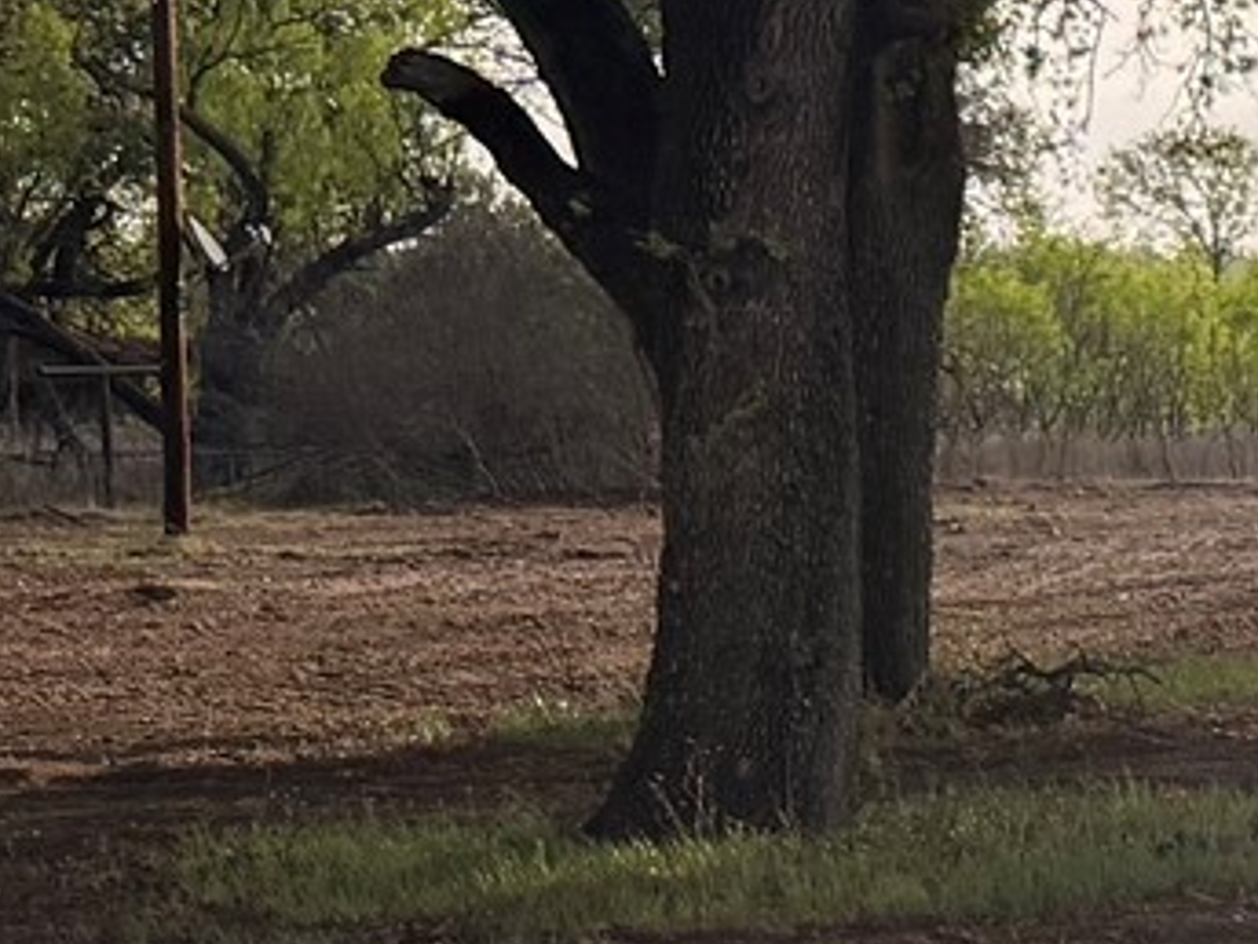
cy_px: 589
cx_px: 2856
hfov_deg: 11.7
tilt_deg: -5.1
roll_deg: +0.7
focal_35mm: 143
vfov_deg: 10.4
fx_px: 5197
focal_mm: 6.76
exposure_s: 1/3145
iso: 100
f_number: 1.78
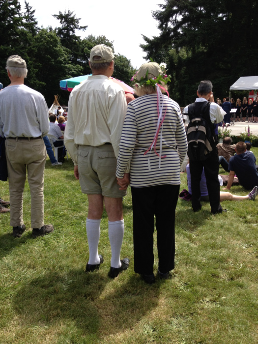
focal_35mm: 35
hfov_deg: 40.7
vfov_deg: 52.6
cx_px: 129
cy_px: 172
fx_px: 348
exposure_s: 1/1227
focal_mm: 4.3
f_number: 2.4
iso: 64
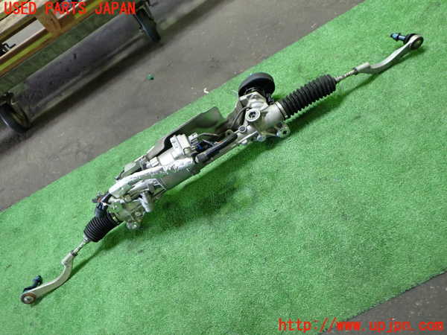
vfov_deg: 46.8
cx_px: 224
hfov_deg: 60.0
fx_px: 387
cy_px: 168
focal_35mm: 30
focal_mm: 5.4
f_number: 2.3
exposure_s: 1/30
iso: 400
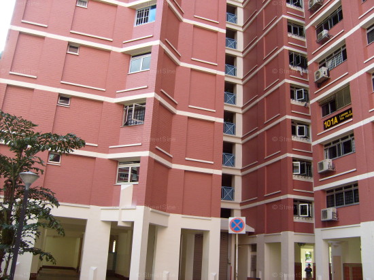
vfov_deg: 40.7
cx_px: 187
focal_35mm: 35
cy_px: 140
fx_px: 378
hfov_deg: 52.6
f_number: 2.8
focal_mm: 5.8
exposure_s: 1/250
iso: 80
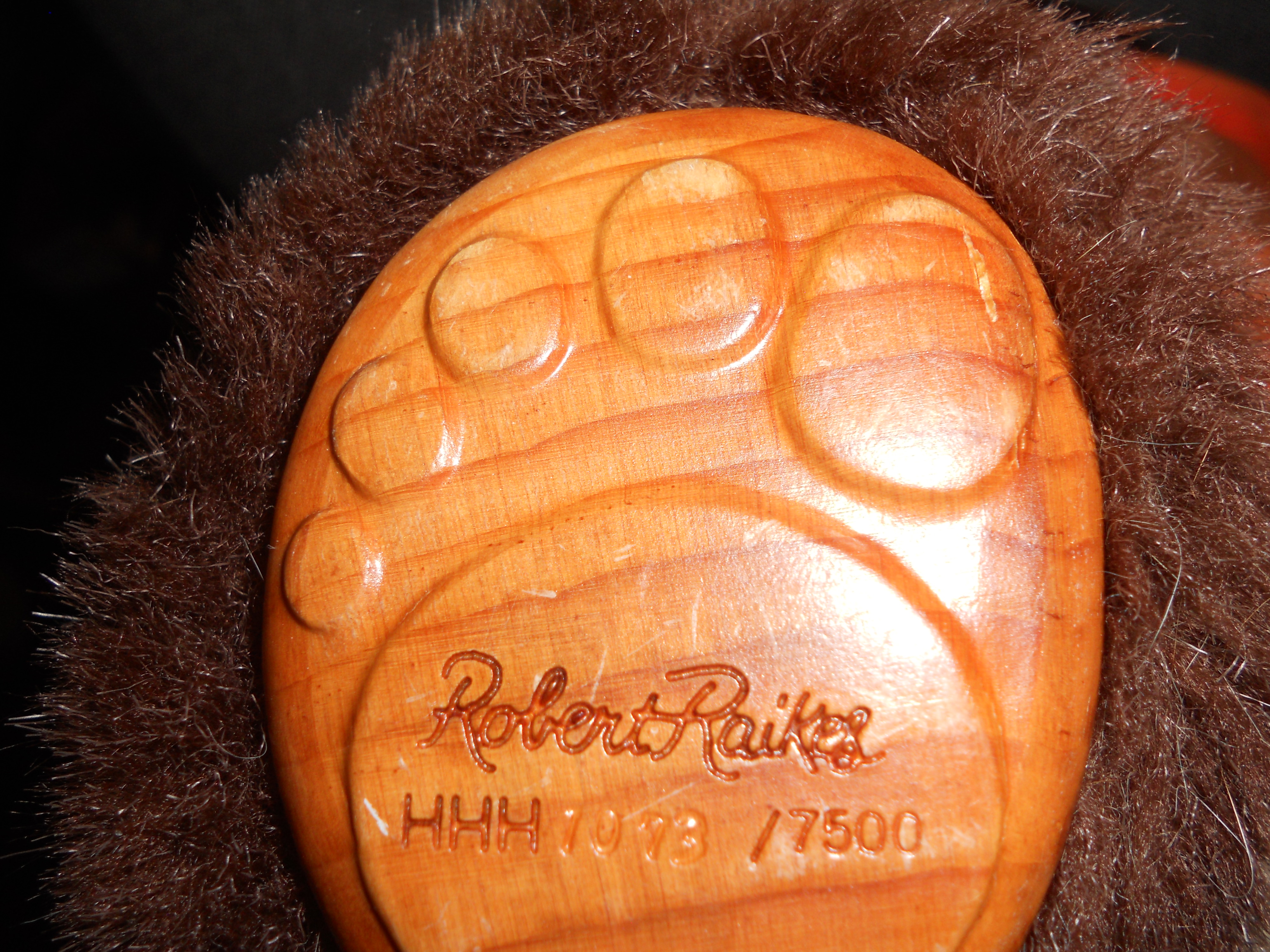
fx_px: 1174
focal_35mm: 32
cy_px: 476
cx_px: 635
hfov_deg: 56.8
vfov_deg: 44.2
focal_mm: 5.8
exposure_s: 1/25
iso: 80
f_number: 8.8
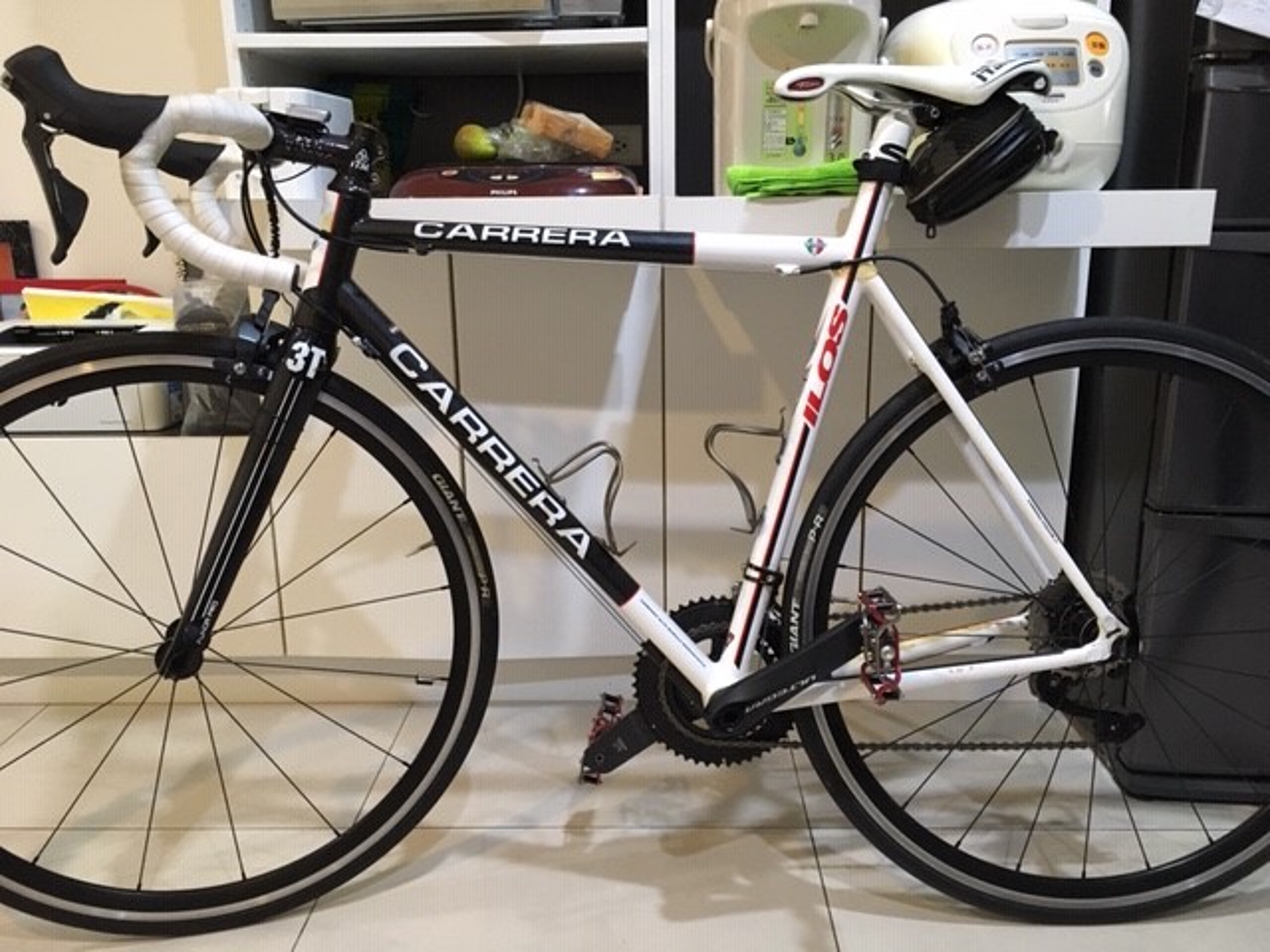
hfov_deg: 61.7
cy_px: 476
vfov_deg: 48.2
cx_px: 635
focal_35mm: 29
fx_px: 1064
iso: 200
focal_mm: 4.15
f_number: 2.2
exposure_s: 1/24
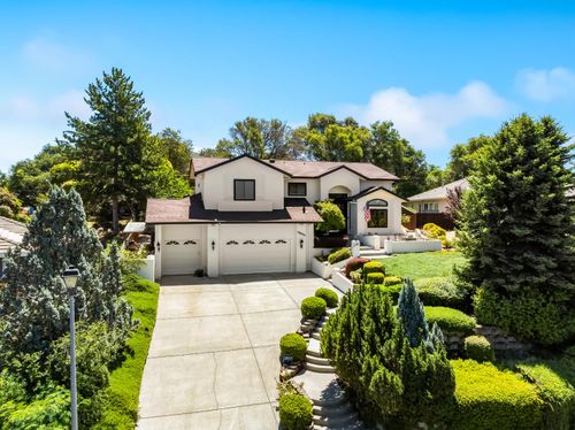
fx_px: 398
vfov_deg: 56.7
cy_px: 215
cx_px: 288
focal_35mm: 24
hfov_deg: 71.6
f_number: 5.6
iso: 200
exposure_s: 1/80
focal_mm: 12.29
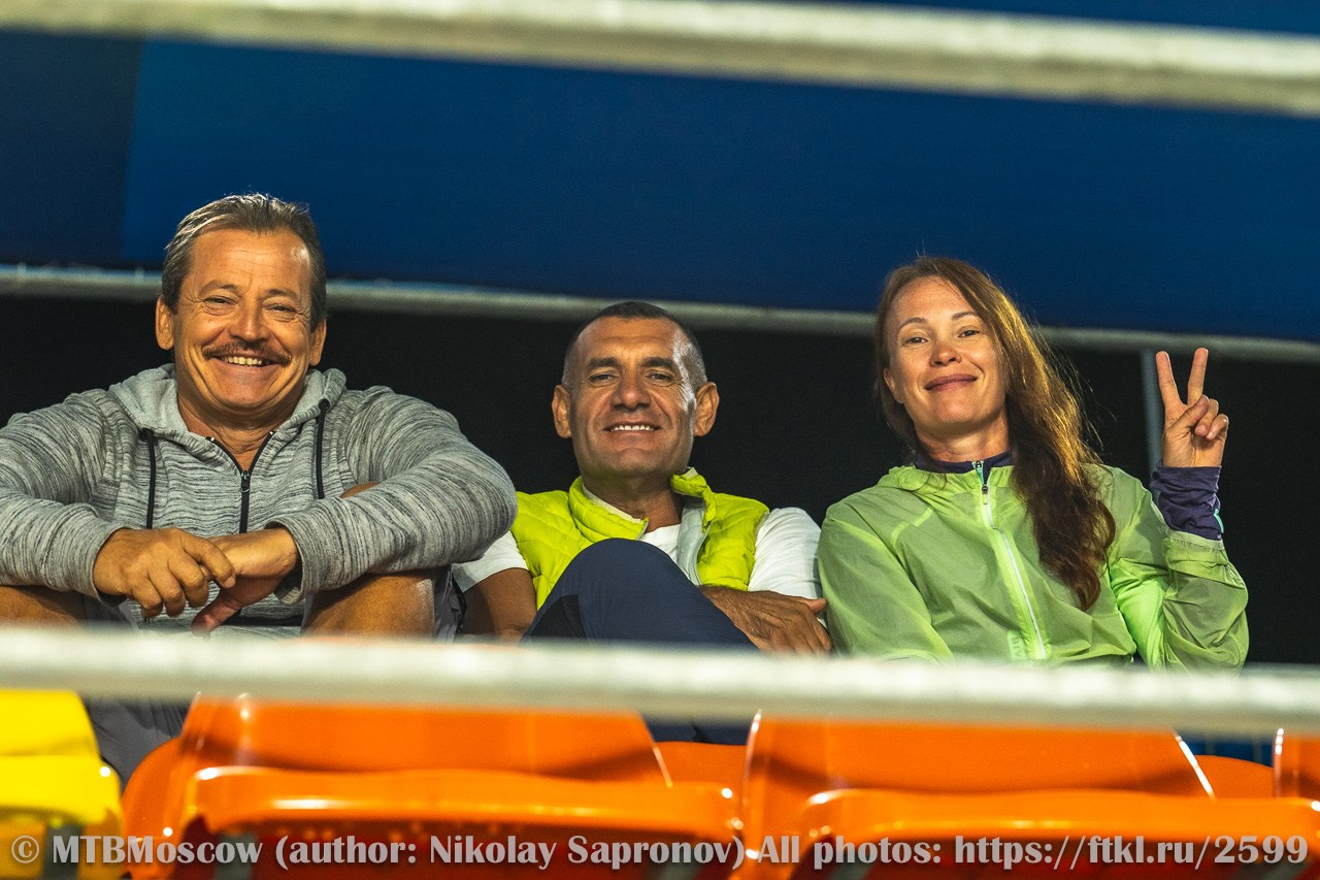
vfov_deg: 12.6
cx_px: 660
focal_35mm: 109
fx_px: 3996
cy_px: 440
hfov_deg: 18.8
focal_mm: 73
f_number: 4
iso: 1250
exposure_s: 1/200
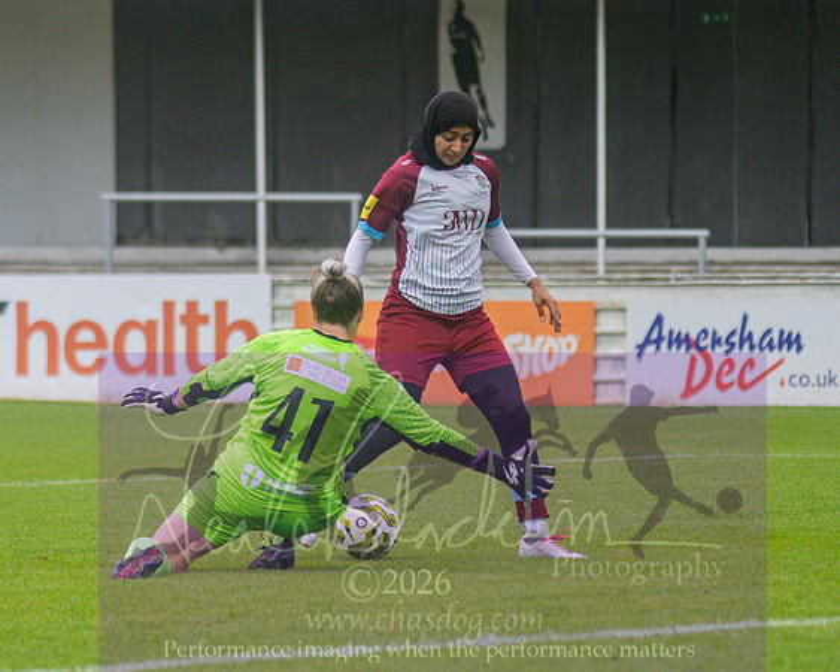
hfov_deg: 4.9
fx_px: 9851
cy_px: 335
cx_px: 136
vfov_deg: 3.9
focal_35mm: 396
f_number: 4
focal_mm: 135
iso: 360
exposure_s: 1/1250
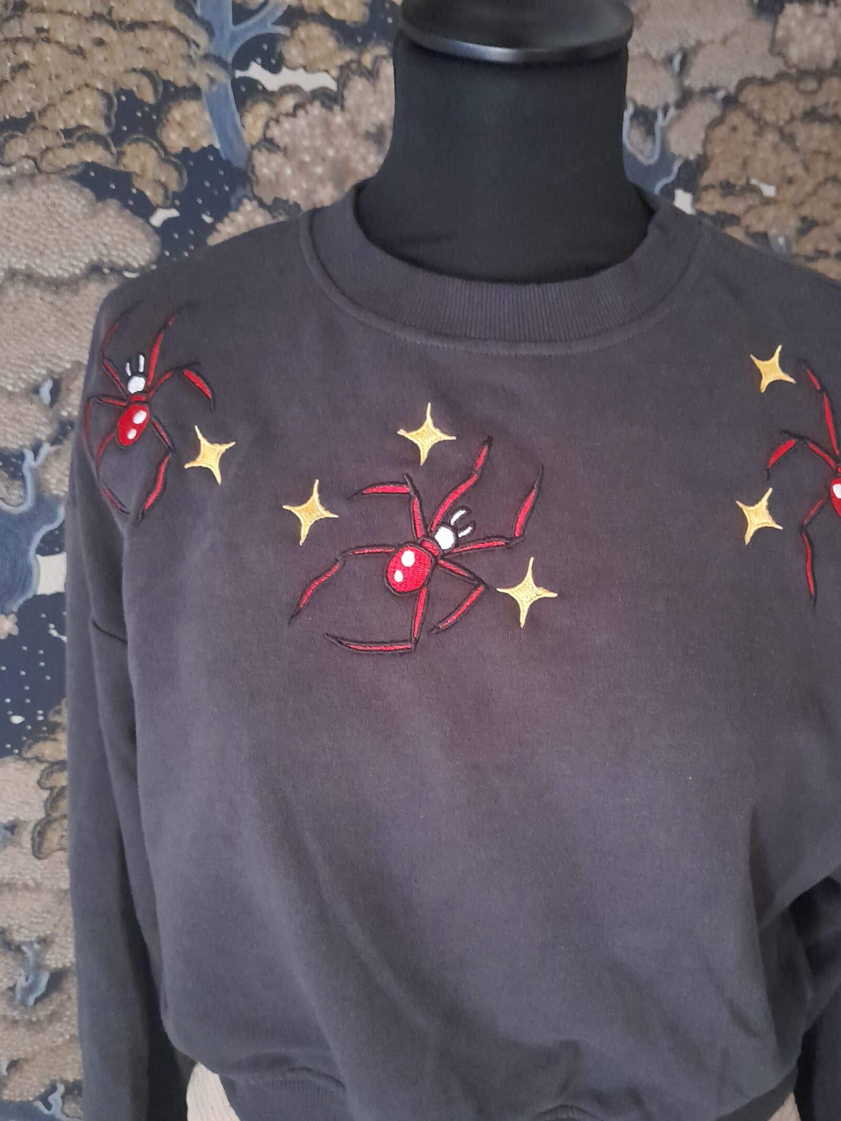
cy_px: 583
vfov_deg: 58.3
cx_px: 486
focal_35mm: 31
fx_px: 1004
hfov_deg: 45.3
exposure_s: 1/10
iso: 2000
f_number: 1.8
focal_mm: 3.98
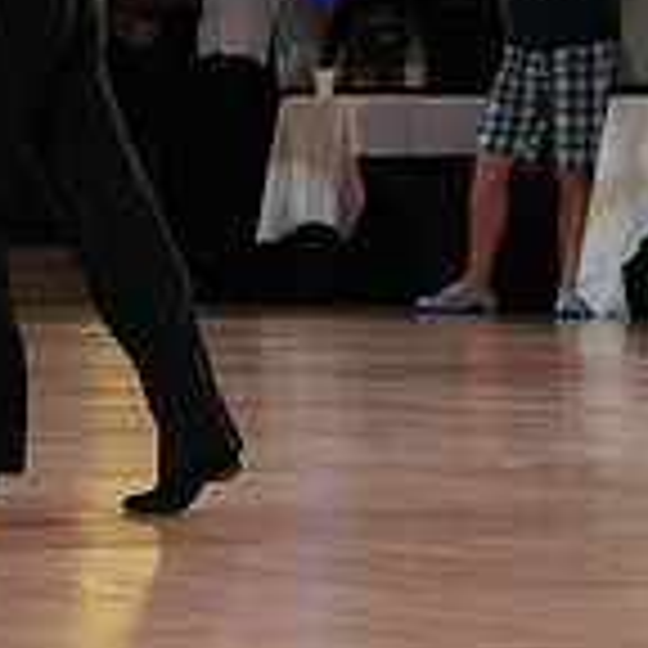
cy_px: -171
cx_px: -128
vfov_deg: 4.8
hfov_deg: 4.8
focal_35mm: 360
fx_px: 7624
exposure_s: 1/200
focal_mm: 105
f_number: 5
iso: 1600
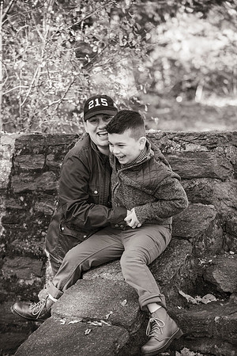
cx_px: 118
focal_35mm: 105
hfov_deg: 13.0
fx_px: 1037
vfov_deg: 19.5
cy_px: 178
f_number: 3.5
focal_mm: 105
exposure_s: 1/200
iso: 320
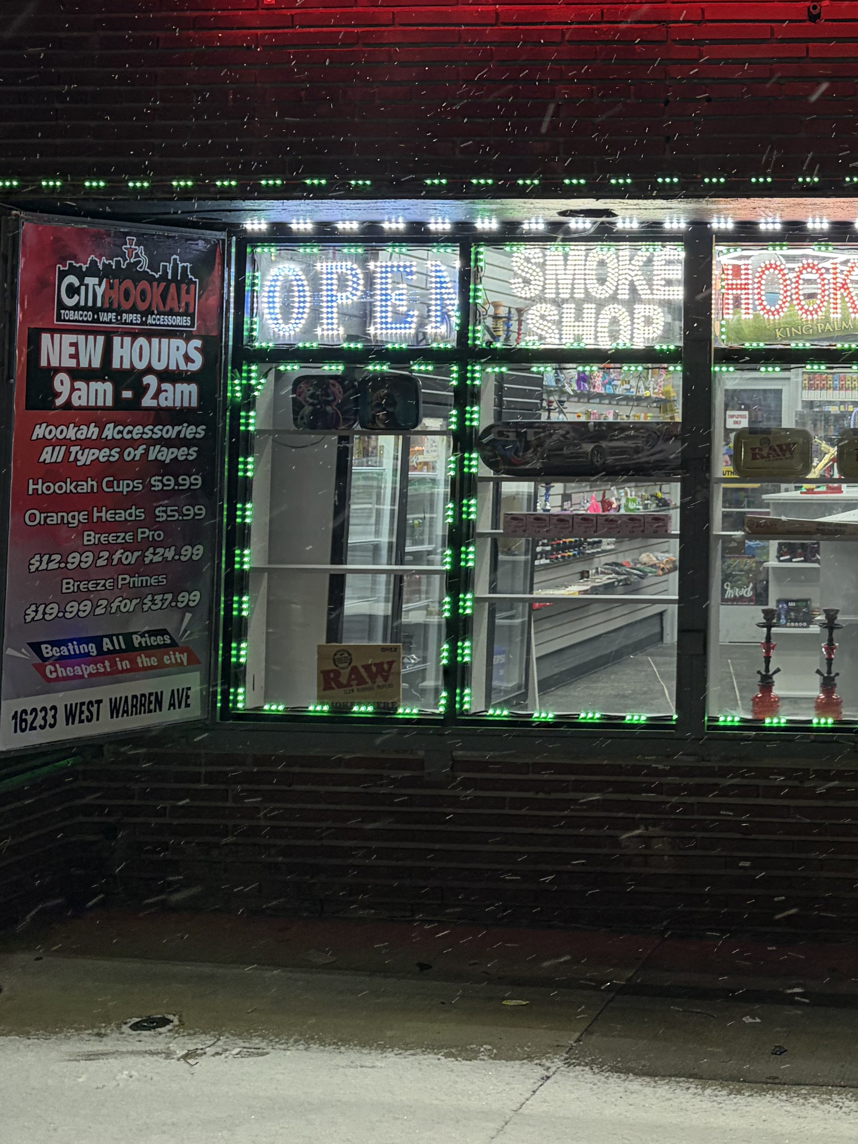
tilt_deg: +5.6
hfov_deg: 24.2
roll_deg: -0.7
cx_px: 904
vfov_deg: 33.2
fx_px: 1884
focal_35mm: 57
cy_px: 311
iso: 125
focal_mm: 5.96
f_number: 1.6
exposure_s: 1/120
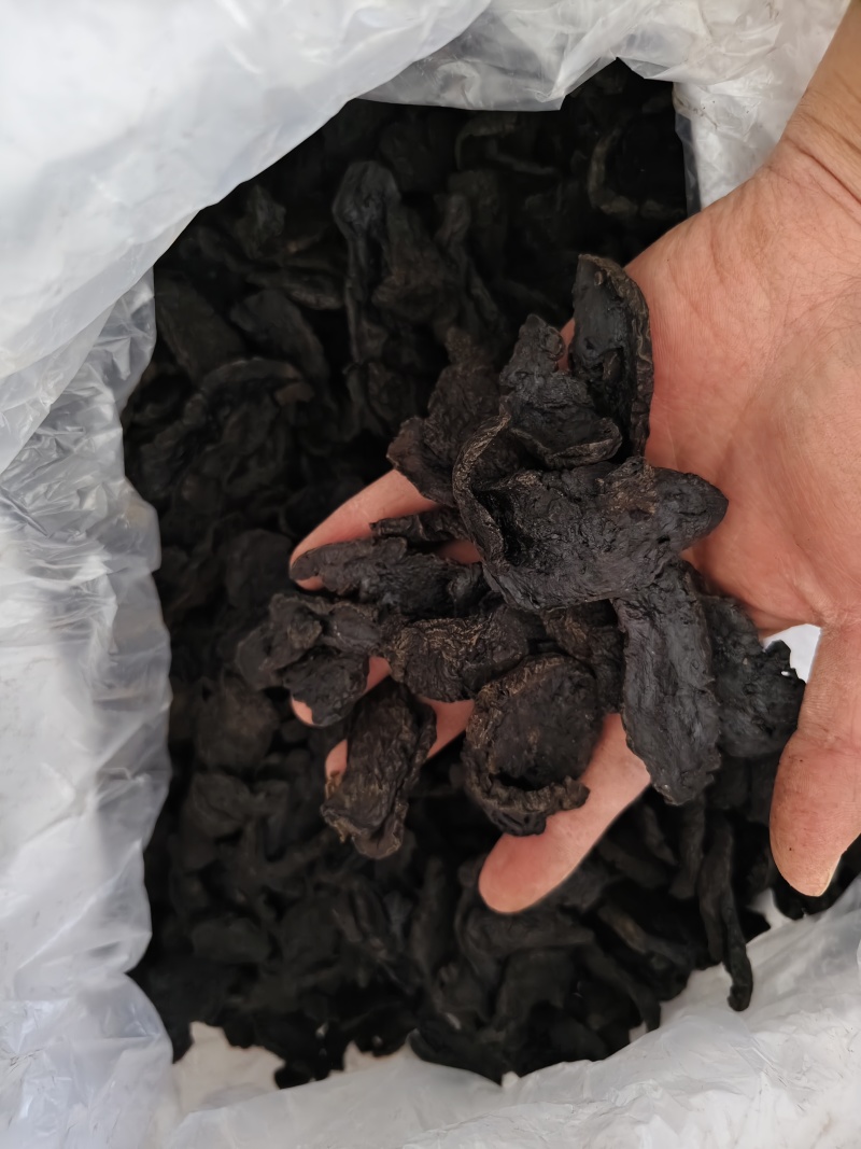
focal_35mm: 23
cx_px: 430
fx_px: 763
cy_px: 574
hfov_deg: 58.9
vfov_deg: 73.9
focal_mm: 5.56
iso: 2197
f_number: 1.88
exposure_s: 1/265
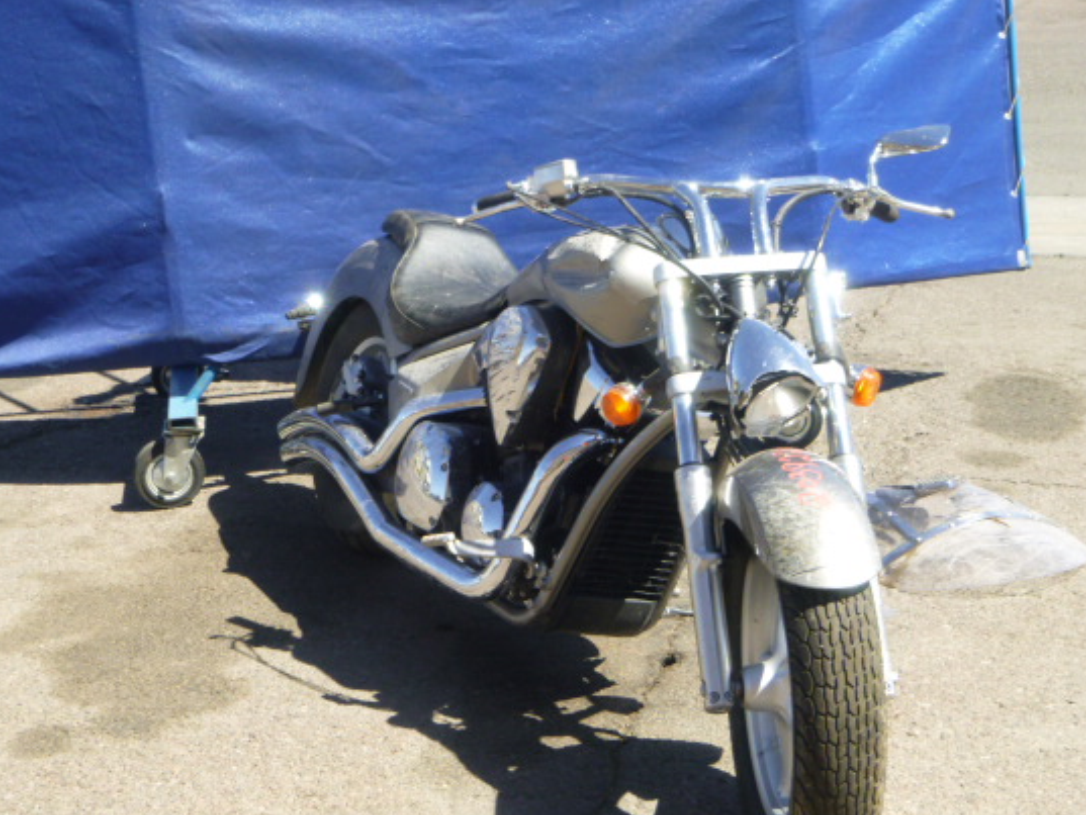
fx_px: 1757
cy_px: 479
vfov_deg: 26.1
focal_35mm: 56
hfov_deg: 34.3
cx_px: 495
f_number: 4.8
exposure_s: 1/200
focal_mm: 8.4
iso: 100
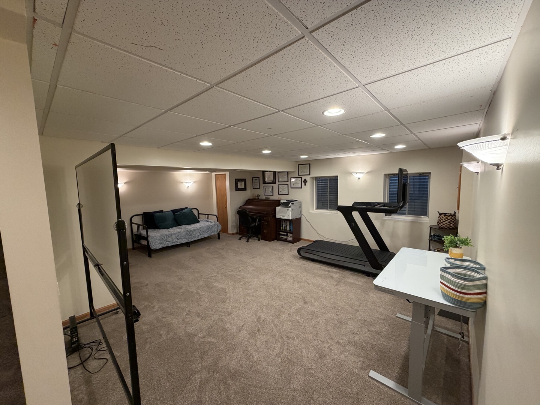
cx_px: 270
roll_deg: +1.1
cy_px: 202
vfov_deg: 85.7
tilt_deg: -5.4
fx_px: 218
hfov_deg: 102.1
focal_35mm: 14
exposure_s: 1/60
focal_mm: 2.22
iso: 250
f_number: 2.2
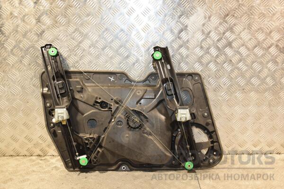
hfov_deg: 49.6
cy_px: 94
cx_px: 142
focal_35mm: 39
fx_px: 308
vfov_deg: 34.2
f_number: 5
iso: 800
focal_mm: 26
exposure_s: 1/100
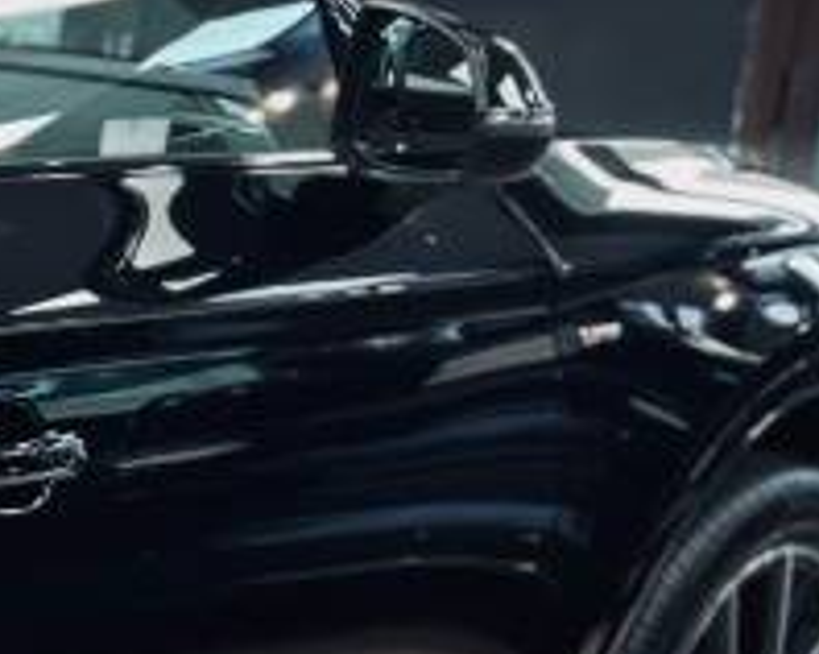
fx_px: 3318
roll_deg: +0.3
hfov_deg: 11.4
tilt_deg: -16.2
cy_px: 716
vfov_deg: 11.1
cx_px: -1202
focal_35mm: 137
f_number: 1.5
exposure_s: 1/50
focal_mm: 5.7
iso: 100
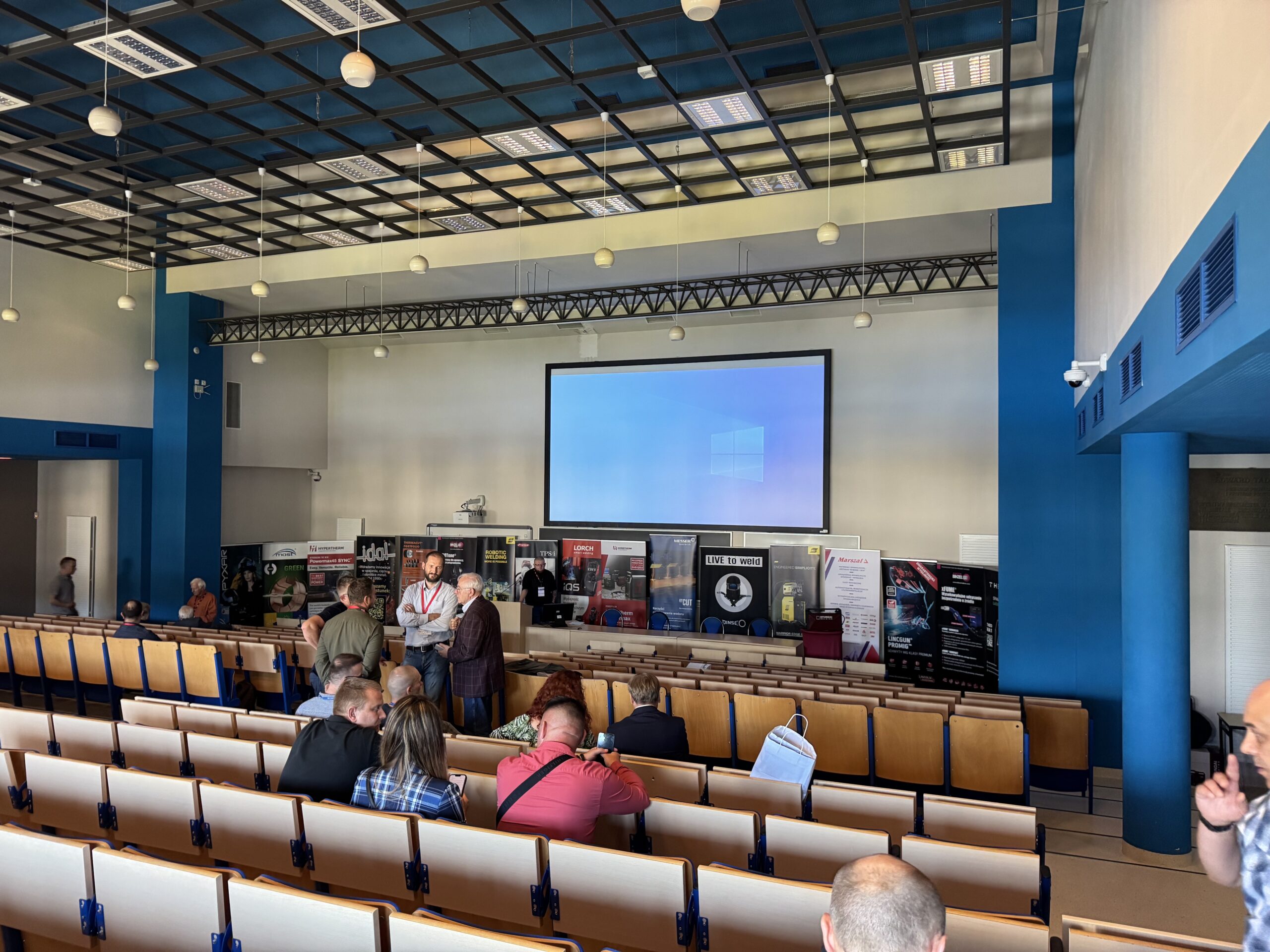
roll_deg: -0.3
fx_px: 881
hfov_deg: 71.6
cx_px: 635
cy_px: 476
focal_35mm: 24
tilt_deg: +1.8
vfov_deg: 56.8
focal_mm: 6.76
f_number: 1.78
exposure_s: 1/60
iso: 400
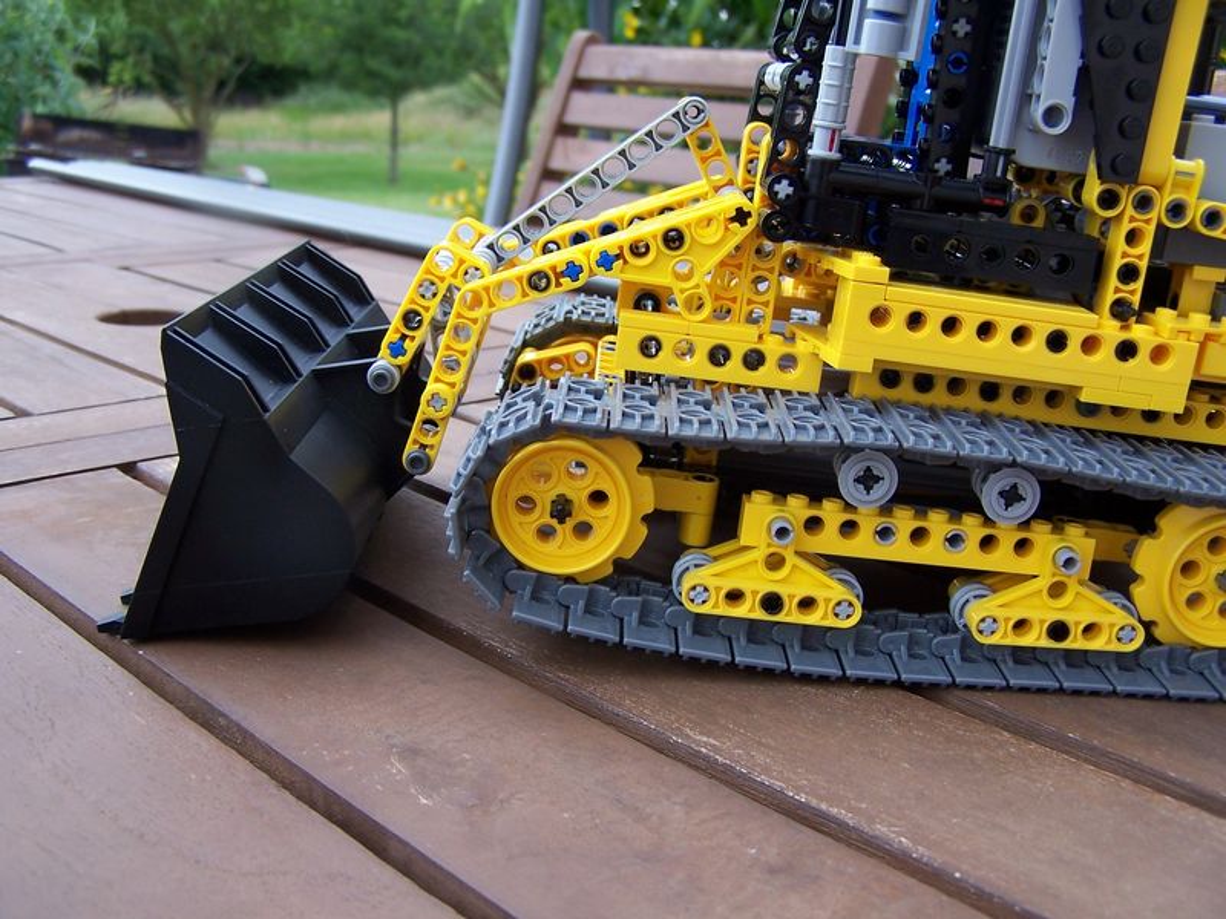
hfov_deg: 49.0
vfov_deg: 37.7
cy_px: 460
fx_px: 1346
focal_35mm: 38
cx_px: 613
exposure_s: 1/180
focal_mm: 6.3
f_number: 2.8
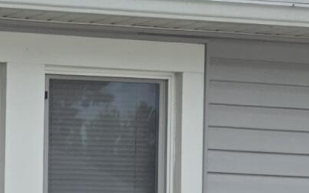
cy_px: 346
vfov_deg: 7.0
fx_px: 1541
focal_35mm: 183
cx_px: -215
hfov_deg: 10.8
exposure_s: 1/2228
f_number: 1.8
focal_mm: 5.4
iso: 25
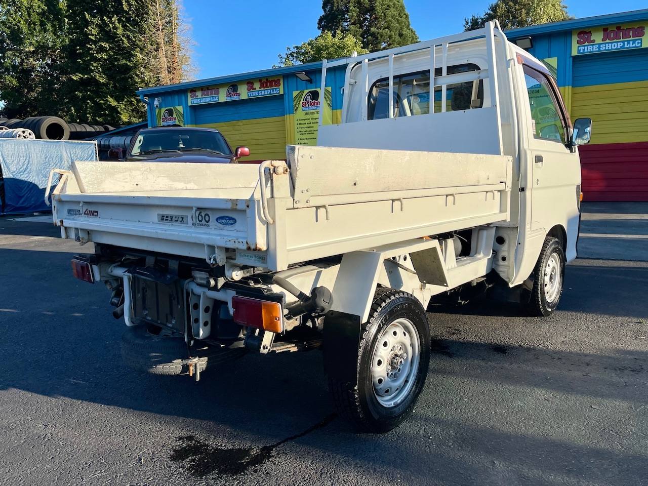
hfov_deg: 69.4
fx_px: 468
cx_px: 324
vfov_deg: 54.9
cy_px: 243
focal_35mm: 25
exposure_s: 1/3003
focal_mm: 5.1
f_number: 1.6
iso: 32
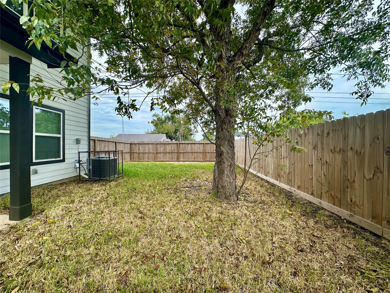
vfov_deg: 85.7
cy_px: 146
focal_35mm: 14
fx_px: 158
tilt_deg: +0.7
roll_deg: -0.1
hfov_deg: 102.1
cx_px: 195
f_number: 2.2
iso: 40
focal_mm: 2.22
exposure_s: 1/596
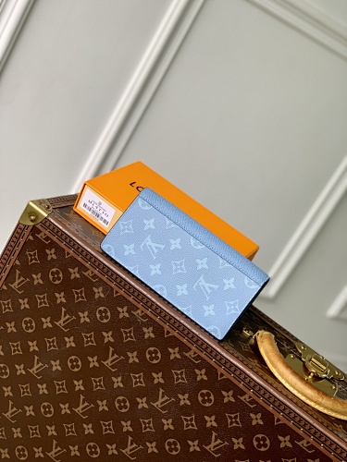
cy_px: 231
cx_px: 174
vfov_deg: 36.8
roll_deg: -31.6
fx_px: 695
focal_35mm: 52
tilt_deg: -17.4
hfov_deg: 28.0
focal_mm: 6
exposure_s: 1/122
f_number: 2.4
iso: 32
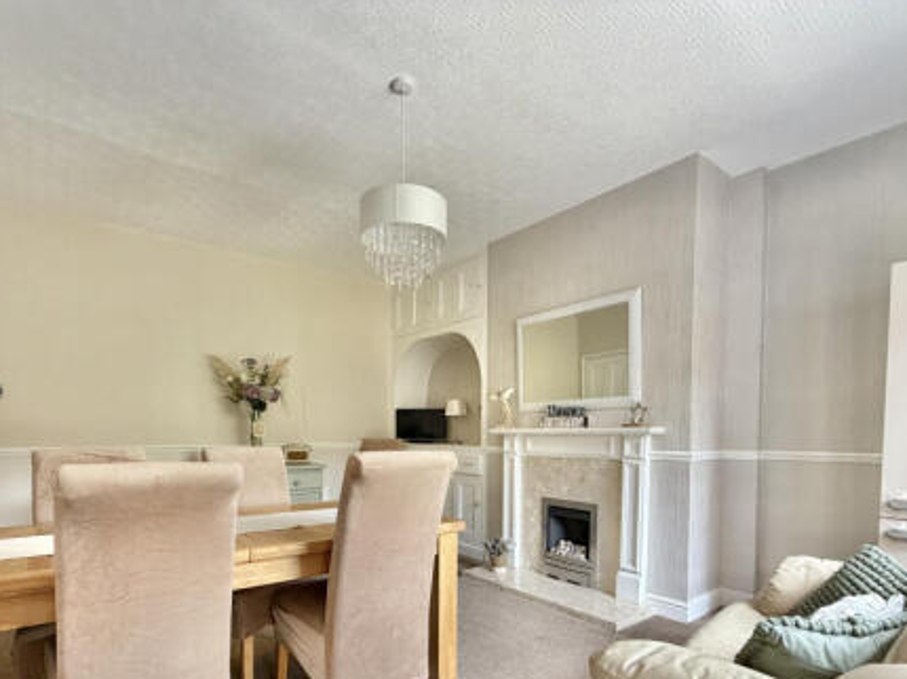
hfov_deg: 84.7
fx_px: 498
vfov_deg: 66.6
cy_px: 459
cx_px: 440
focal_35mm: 19
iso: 320
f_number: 2.2
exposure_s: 1/121
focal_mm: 2.22
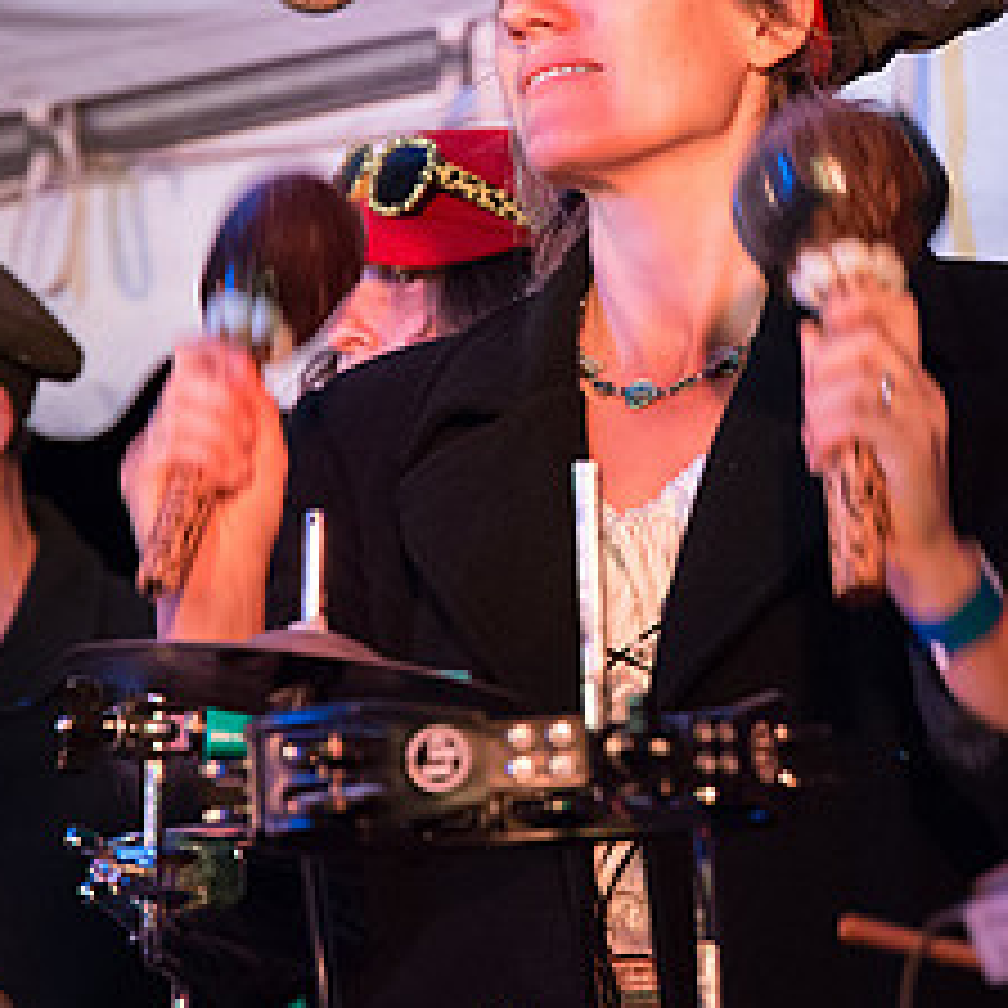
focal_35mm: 179
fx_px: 5897
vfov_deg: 9.8
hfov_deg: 9.8
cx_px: 644
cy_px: 603
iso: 5000
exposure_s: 1/125
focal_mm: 105
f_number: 5.6
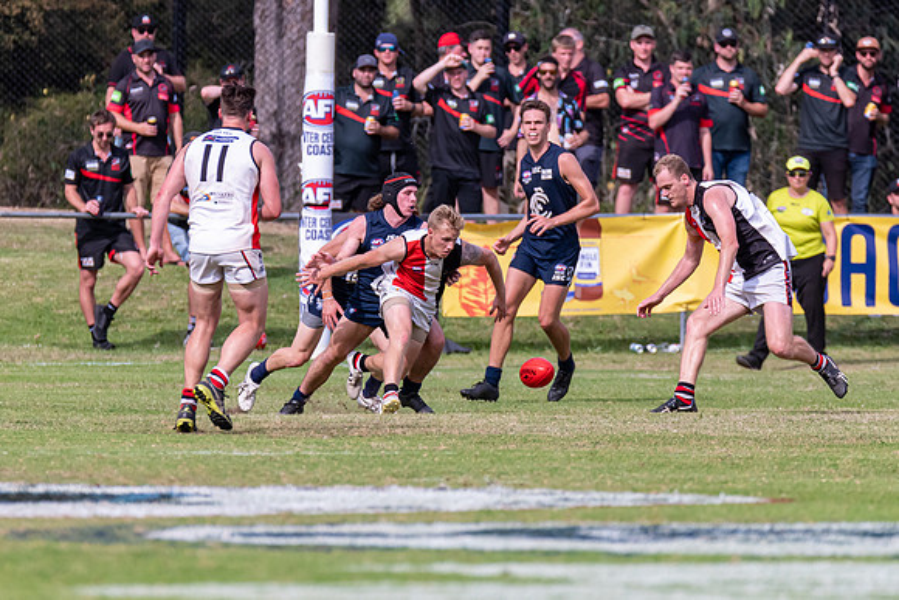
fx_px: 17400
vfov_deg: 2.0
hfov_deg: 3.0
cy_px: 250
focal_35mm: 697
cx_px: 444
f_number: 6.3
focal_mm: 420
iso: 800
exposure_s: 1/2500
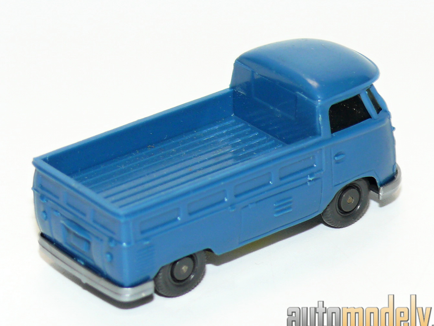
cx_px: 212
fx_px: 2558
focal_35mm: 204
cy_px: 150
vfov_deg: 7.3
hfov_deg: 9.7
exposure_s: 1/30
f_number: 4
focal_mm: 20.3
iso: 100
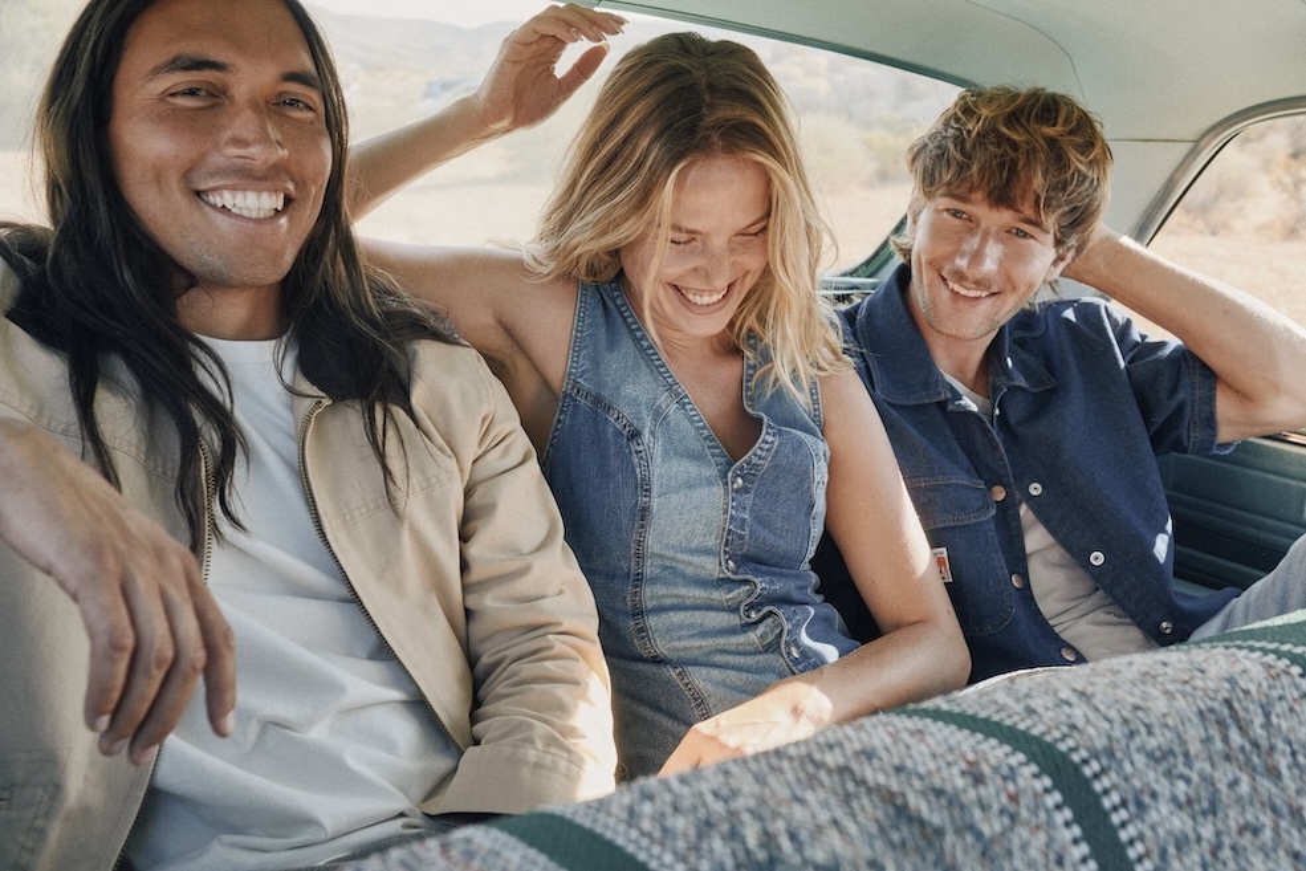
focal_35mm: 35
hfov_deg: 54.4
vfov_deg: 37.9
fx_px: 1270
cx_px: 653
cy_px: 436
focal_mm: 35
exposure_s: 1/200
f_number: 5.6
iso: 320
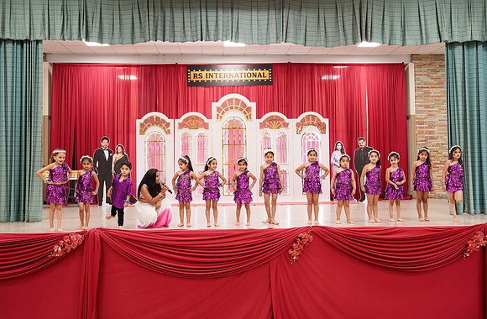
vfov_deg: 39.0
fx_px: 450
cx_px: 243
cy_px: 157
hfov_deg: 56.8
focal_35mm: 33
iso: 2000
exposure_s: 1/200
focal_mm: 33
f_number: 3.5
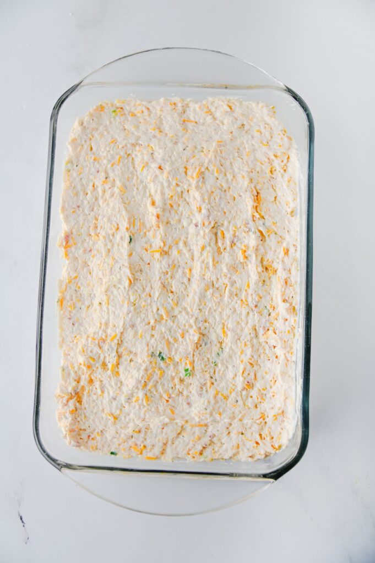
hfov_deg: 28.0
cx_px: 188
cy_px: 282
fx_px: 751
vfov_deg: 41.1
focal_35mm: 48
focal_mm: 48
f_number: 4
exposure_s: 1/125
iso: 160
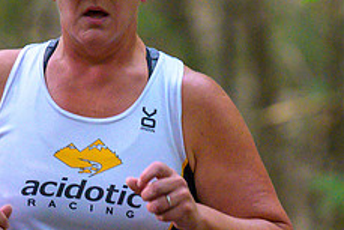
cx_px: 221
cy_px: 37
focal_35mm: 635
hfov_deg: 3.2
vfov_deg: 2.2
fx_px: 6071
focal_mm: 200
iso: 8000
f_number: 4
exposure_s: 1/500
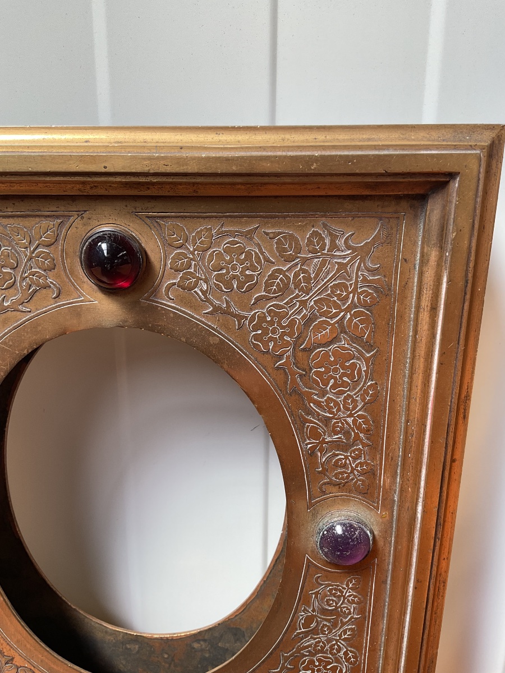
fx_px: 564
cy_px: 336
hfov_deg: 48.2
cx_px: 252
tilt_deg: -16.7
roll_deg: -0.4
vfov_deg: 61.7
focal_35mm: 29
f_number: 1.8
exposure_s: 1/120
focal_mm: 3
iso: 20
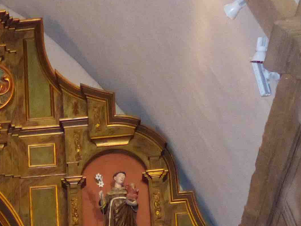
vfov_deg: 12.1
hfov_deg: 16.5
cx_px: -90
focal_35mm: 113
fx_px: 982
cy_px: 396
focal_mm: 5.3
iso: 500
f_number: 2.8
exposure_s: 1/60
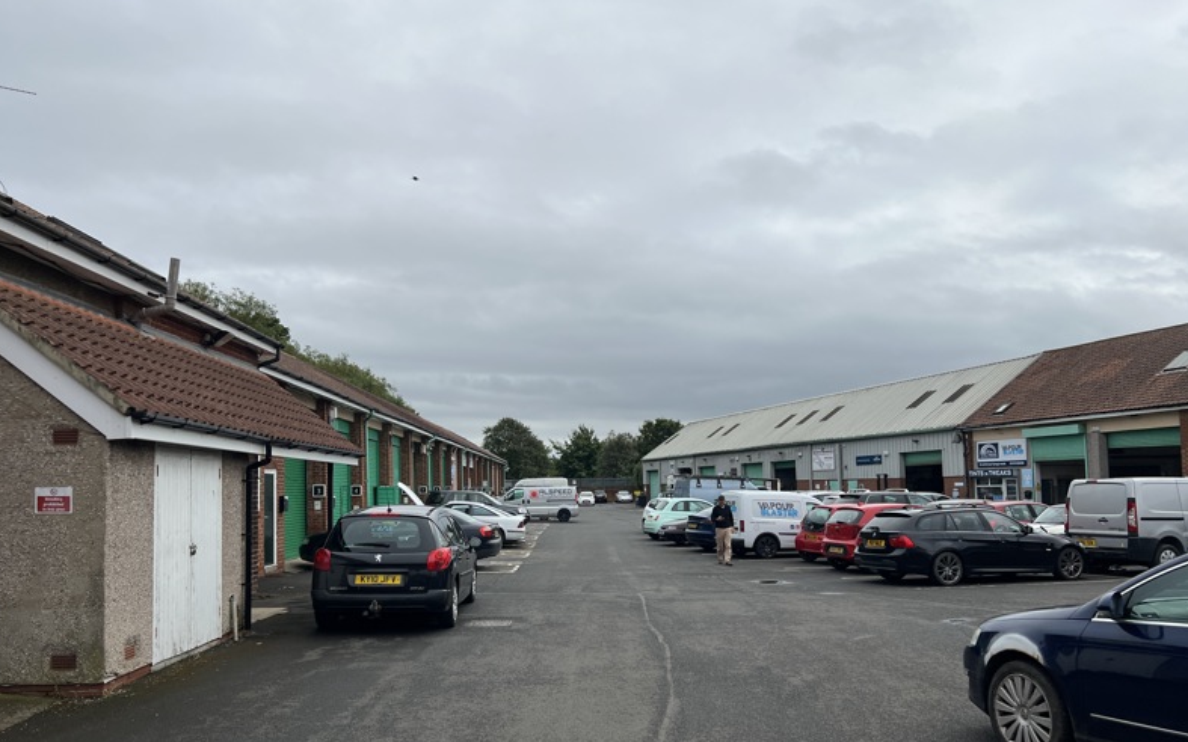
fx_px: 907
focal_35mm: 28
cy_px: 436
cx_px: 593
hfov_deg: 66.5
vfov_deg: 44.4
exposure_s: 1/9434
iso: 50
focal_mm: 5.7
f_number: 1.5
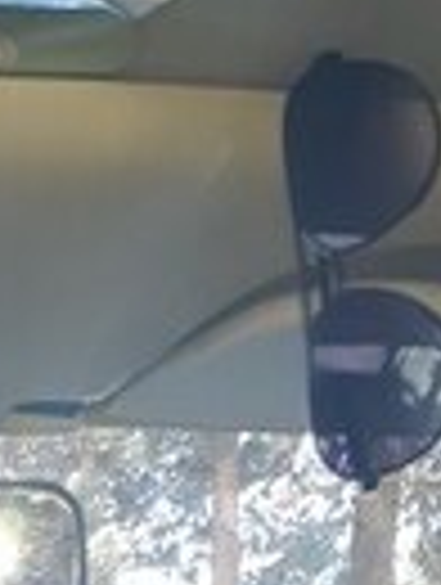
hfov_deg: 13.0
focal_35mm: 103
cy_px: 1102
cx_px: -369
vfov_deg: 15.8
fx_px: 1744
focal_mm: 3.6
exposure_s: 1/50
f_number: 1.9
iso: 40
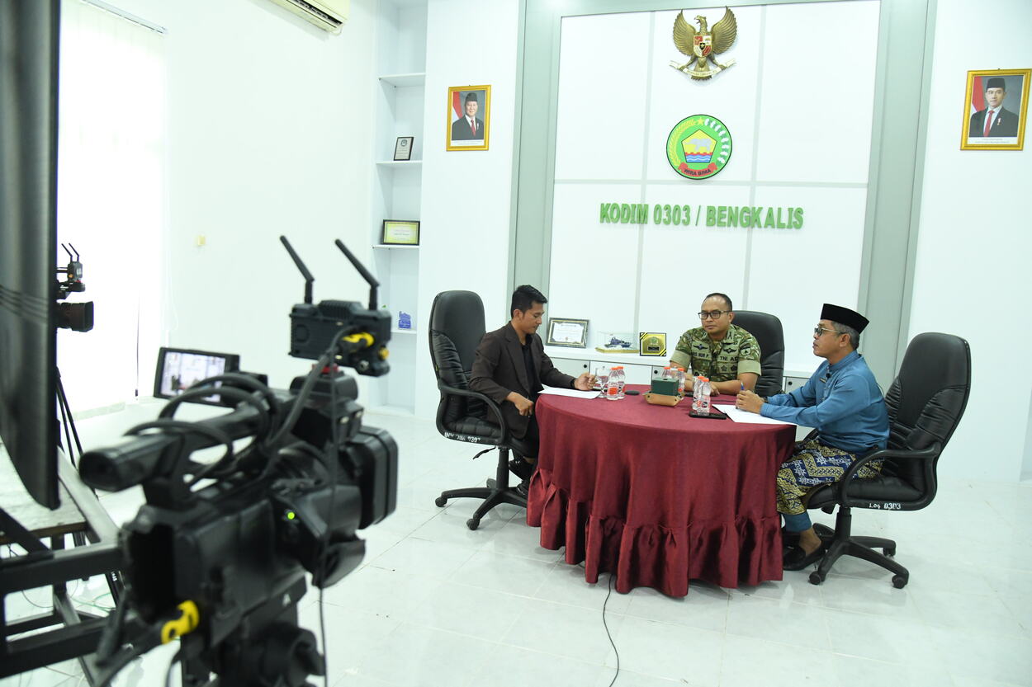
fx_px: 688
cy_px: 344
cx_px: 516
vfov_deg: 53.1
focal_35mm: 24
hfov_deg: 73.8
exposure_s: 1/100
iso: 5000
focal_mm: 24
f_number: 5.6
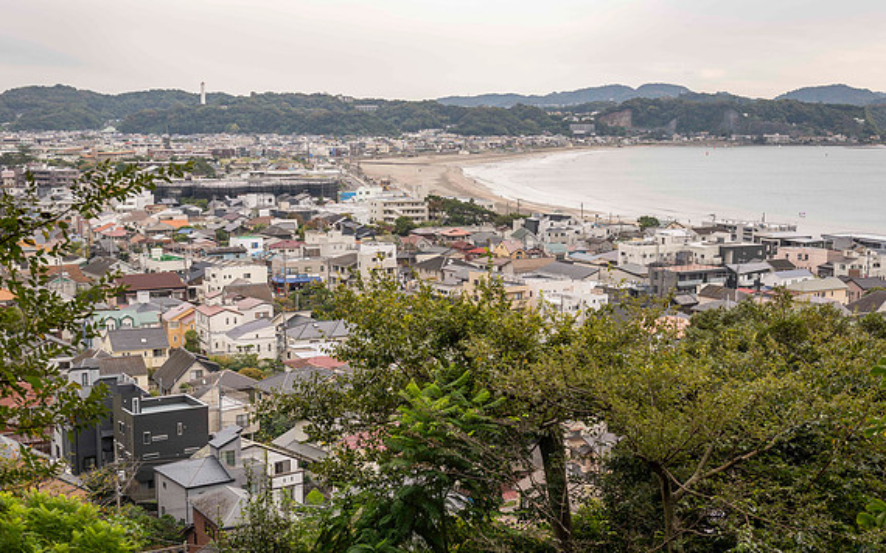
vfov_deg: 24.8
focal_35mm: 52
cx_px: 416
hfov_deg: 38.9
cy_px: 318
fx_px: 1255
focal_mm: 44
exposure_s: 1/100
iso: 100
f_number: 6.3
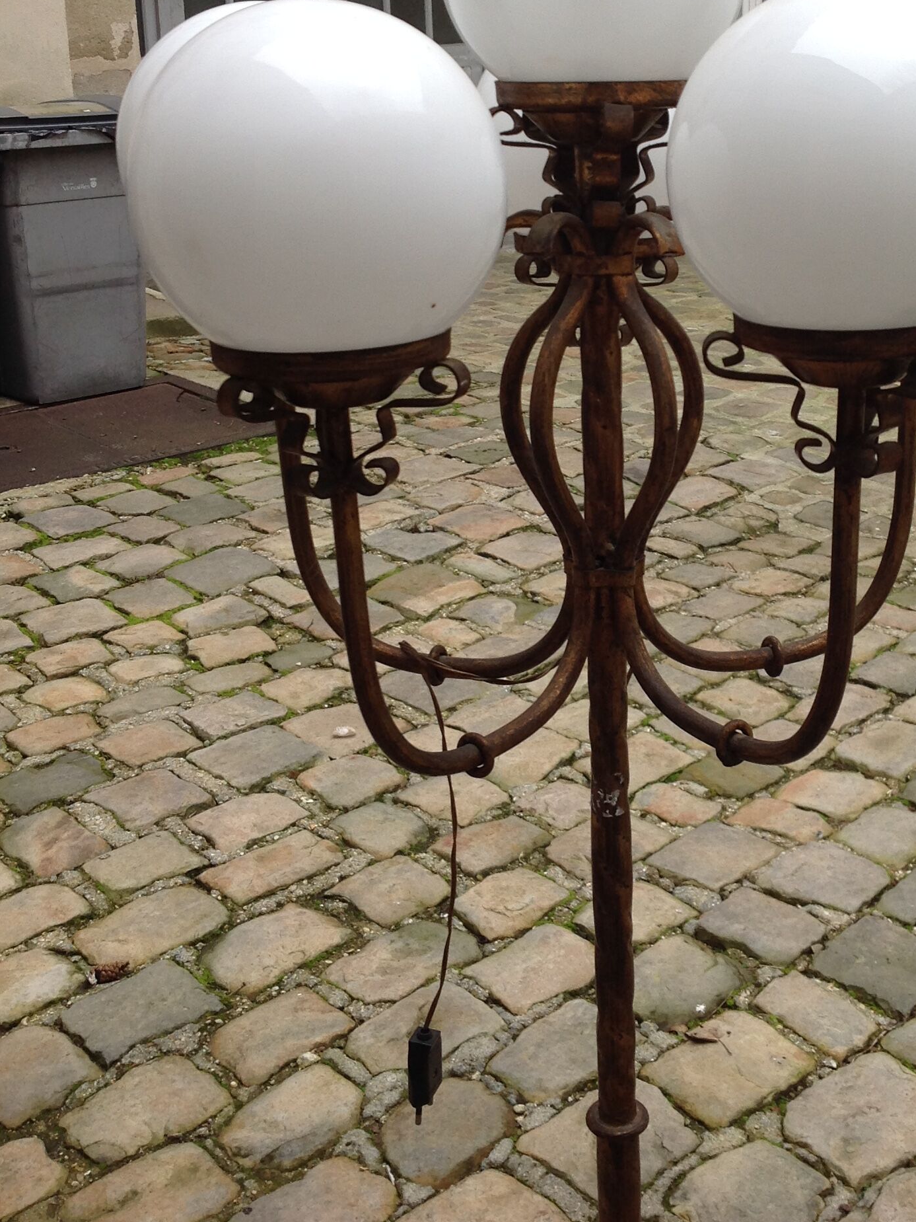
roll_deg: +1.5
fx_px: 1729
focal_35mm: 49
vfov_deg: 38.5
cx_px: 638
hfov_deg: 29.4
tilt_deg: -16.2
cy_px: 408
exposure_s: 1/139
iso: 50
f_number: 2.4
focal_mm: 4.28
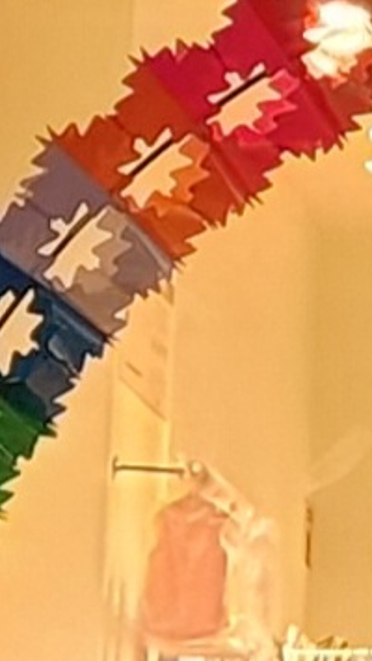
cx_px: 1039
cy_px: -185
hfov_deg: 6.7
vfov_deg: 12.5
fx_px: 2925
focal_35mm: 167
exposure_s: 1/120
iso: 320
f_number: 1.8
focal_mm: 6.4
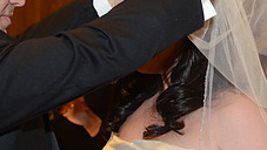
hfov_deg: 16.7
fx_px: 907
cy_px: 132
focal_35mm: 128
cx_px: 67
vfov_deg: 9.5
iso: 1600
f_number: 4
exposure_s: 1/80
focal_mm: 32
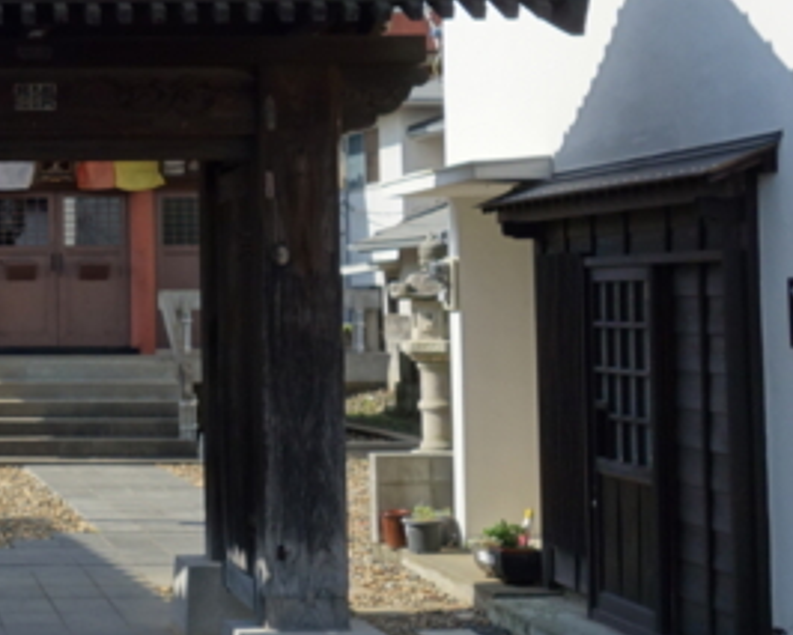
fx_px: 1855
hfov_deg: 22.3
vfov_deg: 19.3
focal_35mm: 79
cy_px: 142
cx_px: -161
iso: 125
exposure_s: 1/320
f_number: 5.6
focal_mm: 10.4
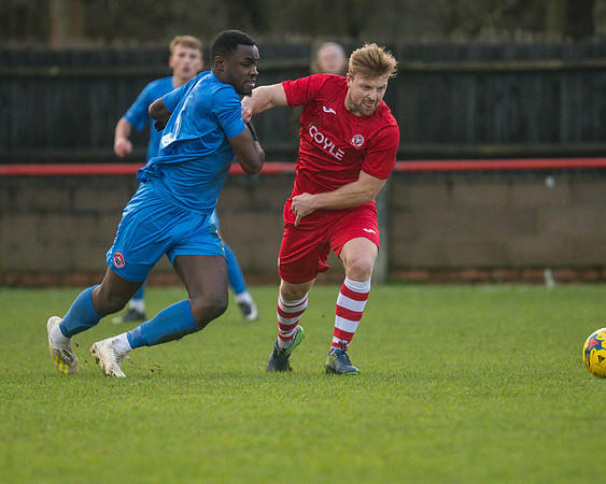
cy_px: 227
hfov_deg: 3.9
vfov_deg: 3.1
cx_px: 303
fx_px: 8866
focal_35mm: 495
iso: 2000
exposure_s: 1/2000
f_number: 2.8
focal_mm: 270
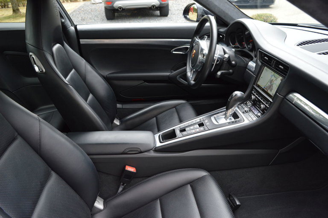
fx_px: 246
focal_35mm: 27
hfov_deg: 67.4
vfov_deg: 47.9
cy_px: 109
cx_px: 164
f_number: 5
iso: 400
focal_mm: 18
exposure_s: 1/100
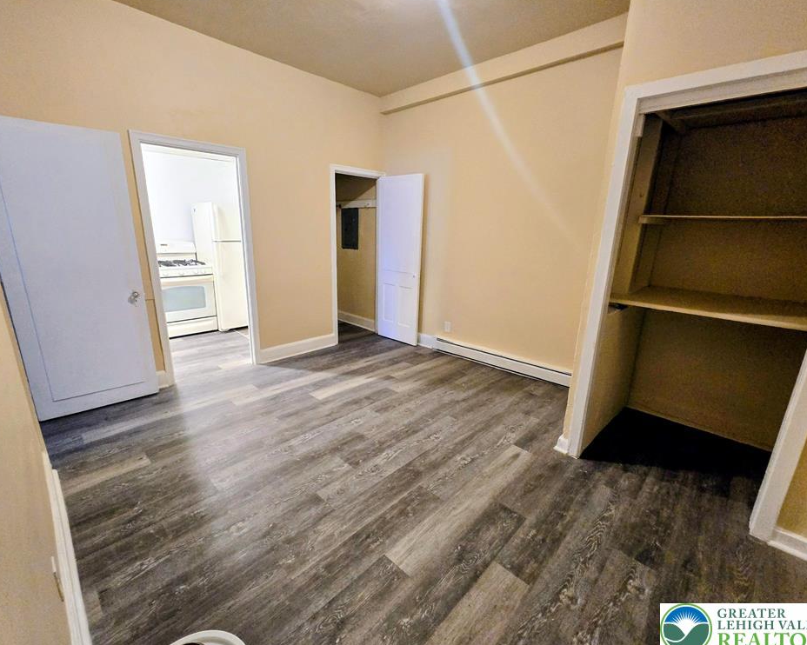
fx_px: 334
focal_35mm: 14
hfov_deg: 100.7
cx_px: 392
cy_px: 328
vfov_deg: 88.0
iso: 640
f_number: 2.2
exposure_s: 1/60
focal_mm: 2.2
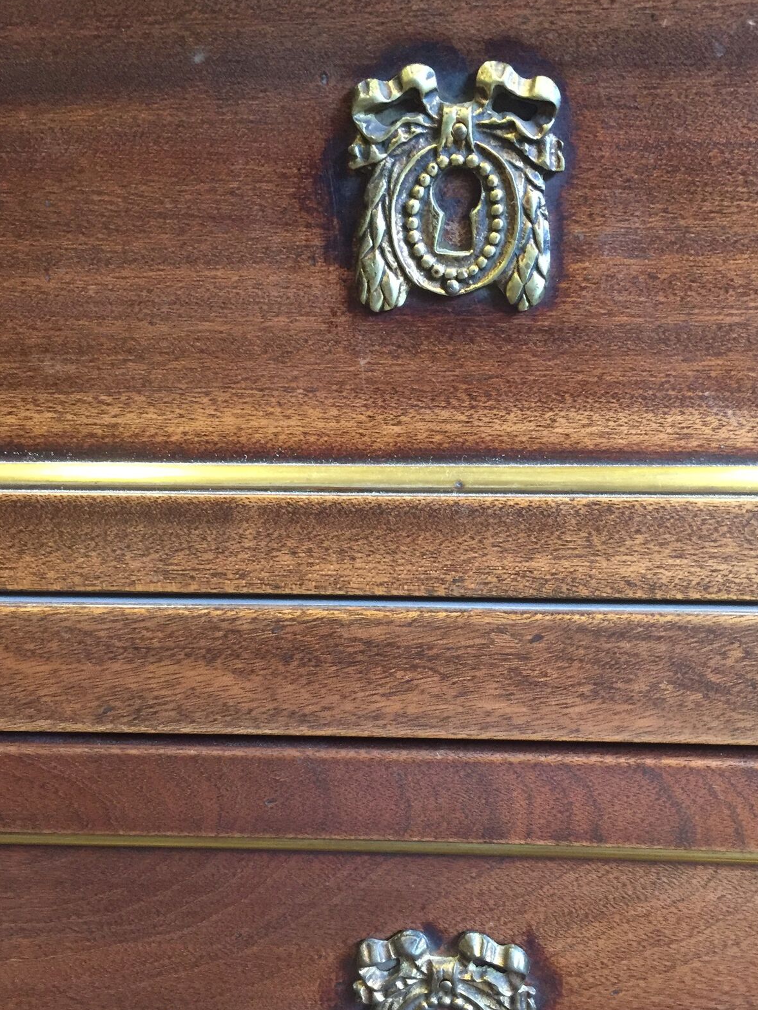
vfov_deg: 50.1
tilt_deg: -12.9
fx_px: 1080
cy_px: 555
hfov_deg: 38.6
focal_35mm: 37
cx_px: 410
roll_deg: +1.1
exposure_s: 1/20
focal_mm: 4.15
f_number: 2.2
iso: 250
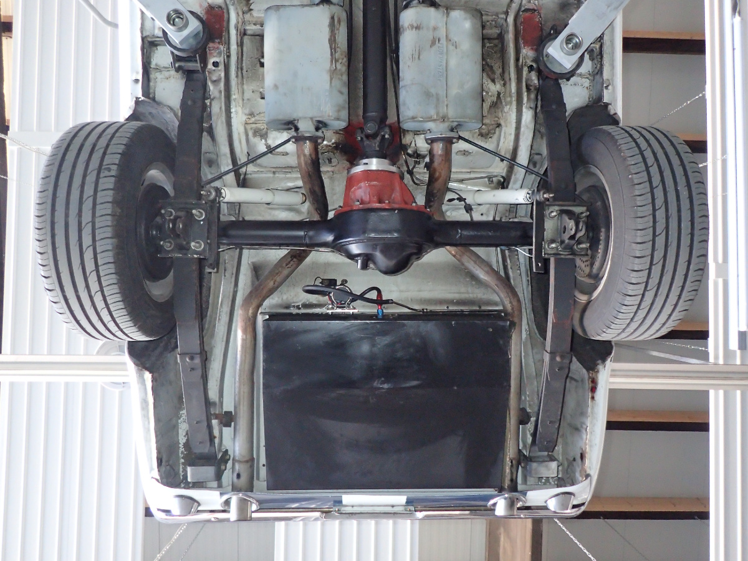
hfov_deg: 69.4
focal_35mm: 25
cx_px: 374
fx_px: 540
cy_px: 280
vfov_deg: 54.9
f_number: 2
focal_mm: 4.5
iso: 500
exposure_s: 1/30
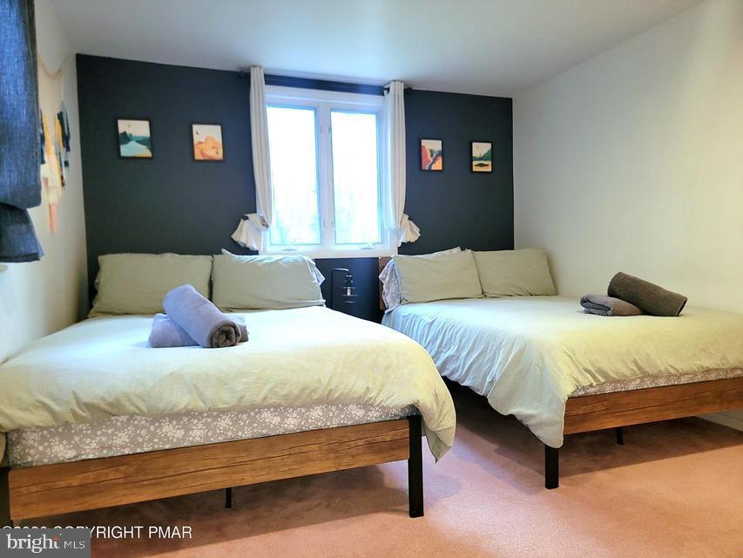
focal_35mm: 24
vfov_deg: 56.8
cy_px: 279
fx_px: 515
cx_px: 372
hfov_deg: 71.6
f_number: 1.8
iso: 125
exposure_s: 1/60.2
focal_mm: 6.7
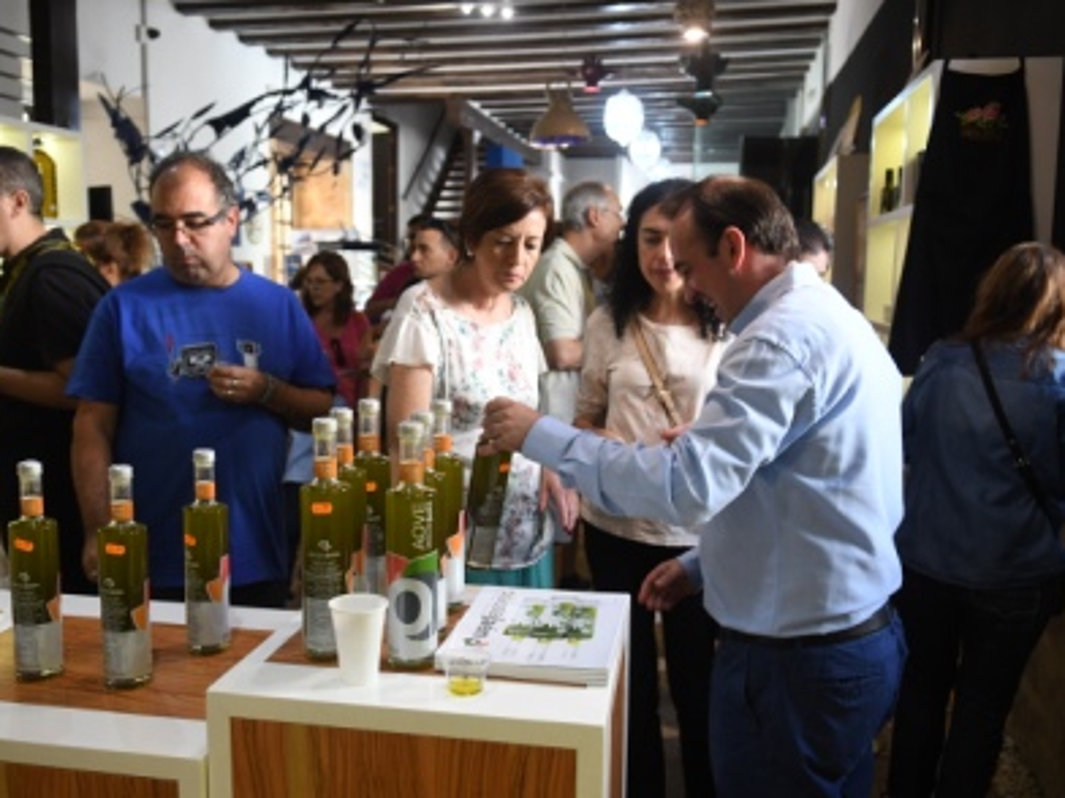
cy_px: 400
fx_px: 1015
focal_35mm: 33
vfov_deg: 42.9
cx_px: 489
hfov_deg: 55.3
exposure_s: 1/100
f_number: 2.8
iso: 1000
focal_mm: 20
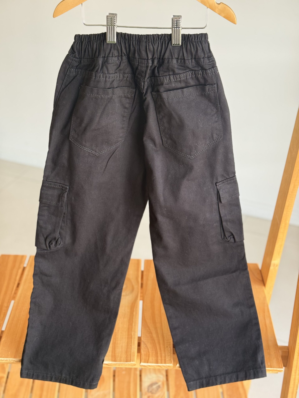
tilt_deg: -30.4
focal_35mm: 48
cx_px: 150
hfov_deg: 30.3
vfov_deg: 39.7
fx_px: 553
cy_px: 199
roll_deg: -0.8
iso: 100
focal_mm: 6.76
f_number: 1.78
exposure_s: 1/86
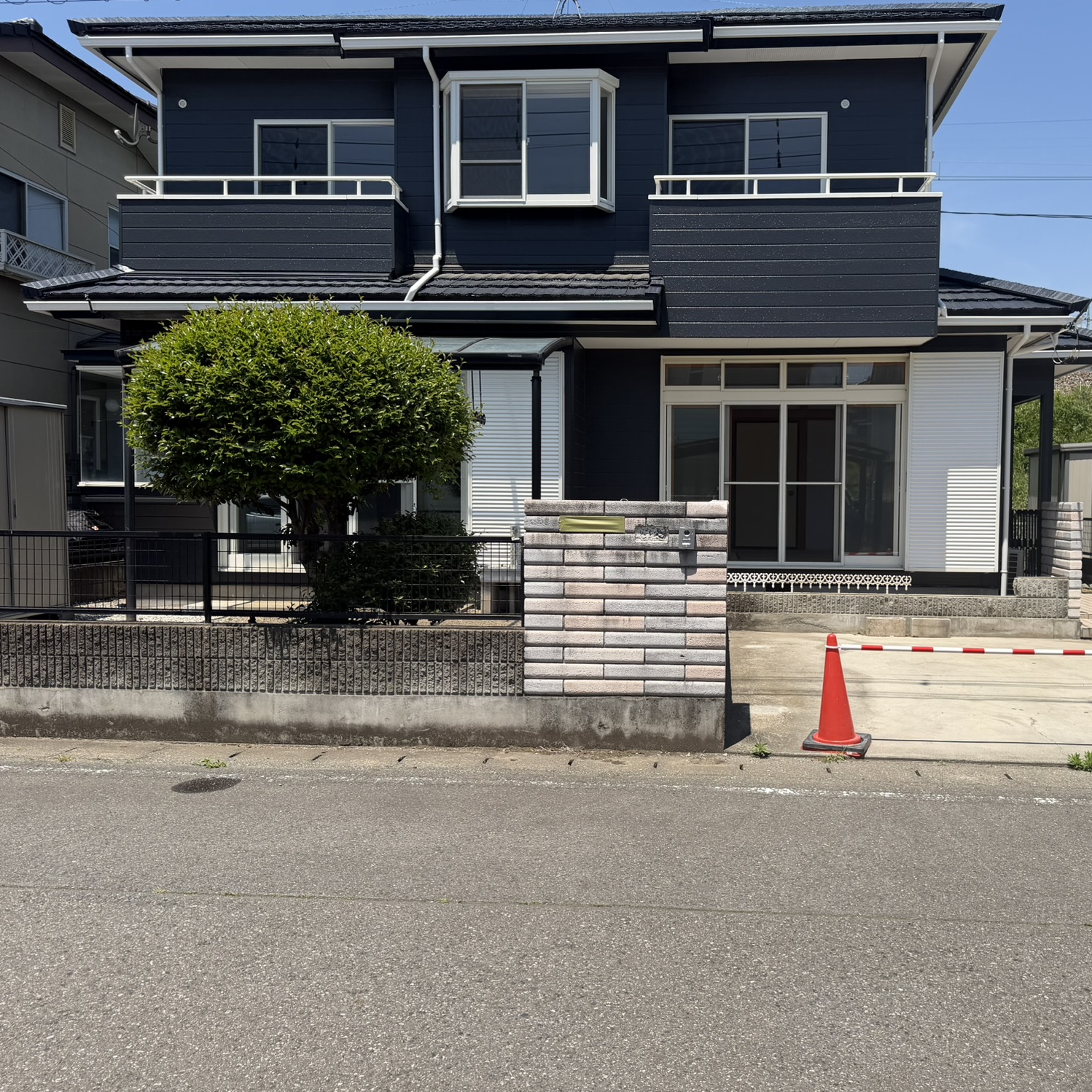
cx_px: 656
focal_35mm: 29
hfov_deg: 55.2
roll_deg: -0.4
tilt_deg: -2.7
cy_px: 538
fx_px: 1035
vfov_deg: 55.6
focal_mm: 6.76
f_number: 1.78
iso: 80
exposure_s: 1/4167
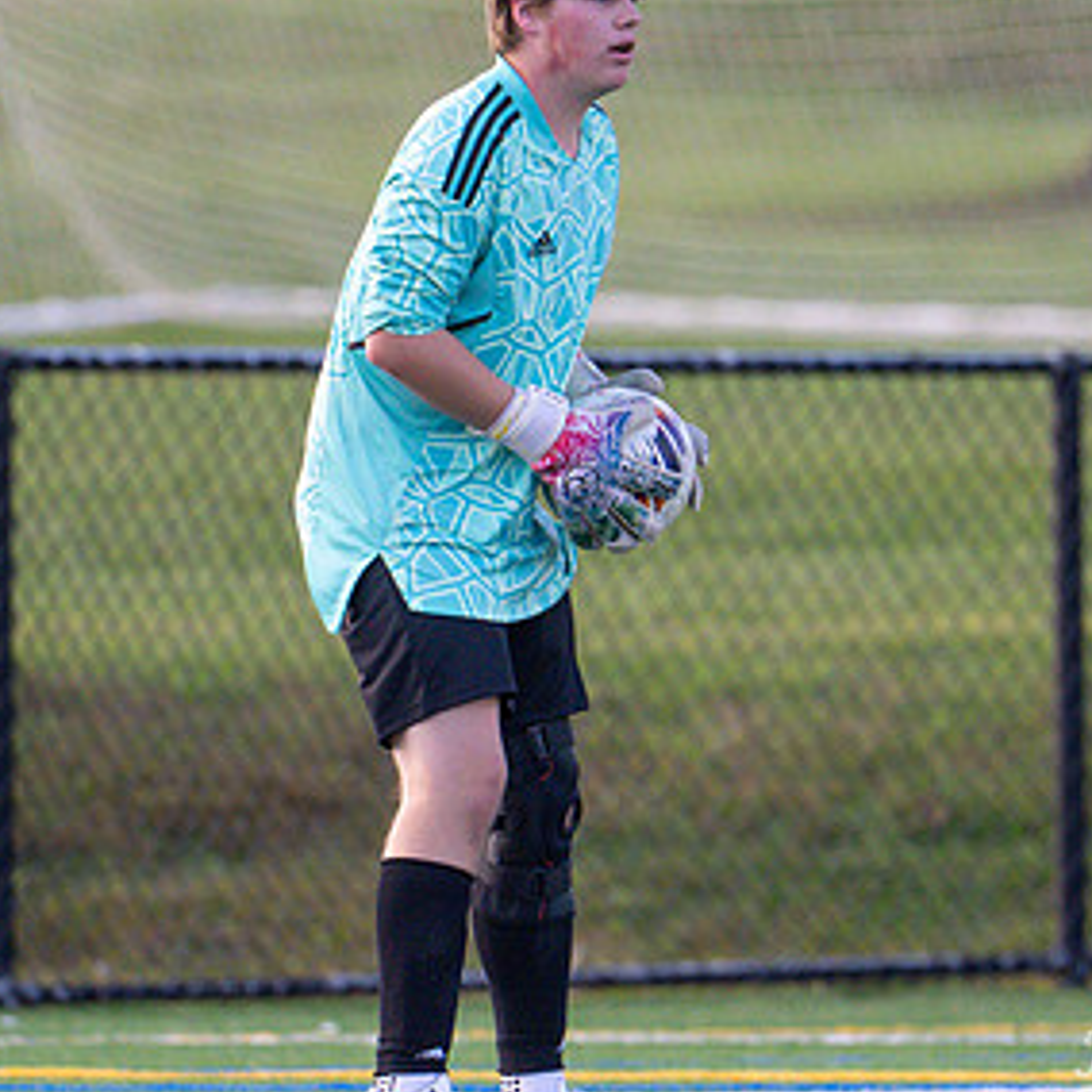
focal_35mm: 1324
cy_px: 636
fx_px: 47254
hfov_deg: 1.3
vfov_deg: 1.3
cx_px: 536
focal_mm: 400
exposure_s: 1/2500
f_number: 4.5
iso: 2500
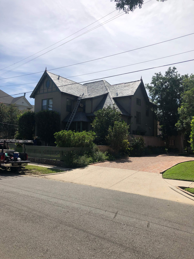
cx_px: 97
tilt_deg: +5.4
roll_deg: -1.0
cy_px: 130
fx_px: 209
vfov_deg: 63.4
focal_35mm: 28
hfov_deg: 49.7
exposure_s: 1/4425
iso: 25
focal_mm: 3.99
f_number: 1.8
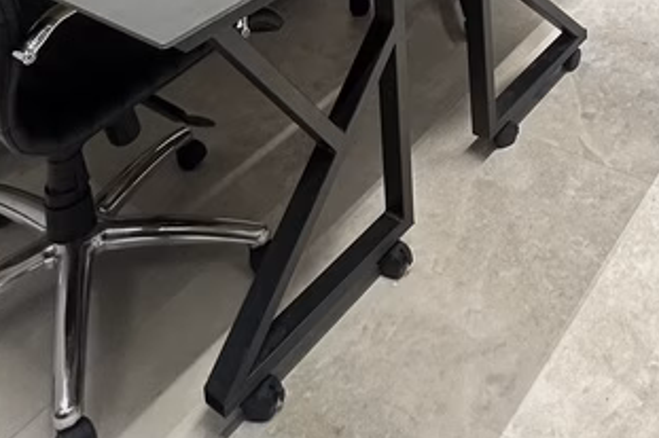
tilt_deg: -11.6
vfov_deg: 21.3
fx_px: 878
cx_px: 532
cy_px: -296
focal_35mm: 48
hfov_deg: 39.4
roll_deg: +1.3
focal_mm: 2.22
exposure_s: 1/99
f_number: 2.2
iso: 160
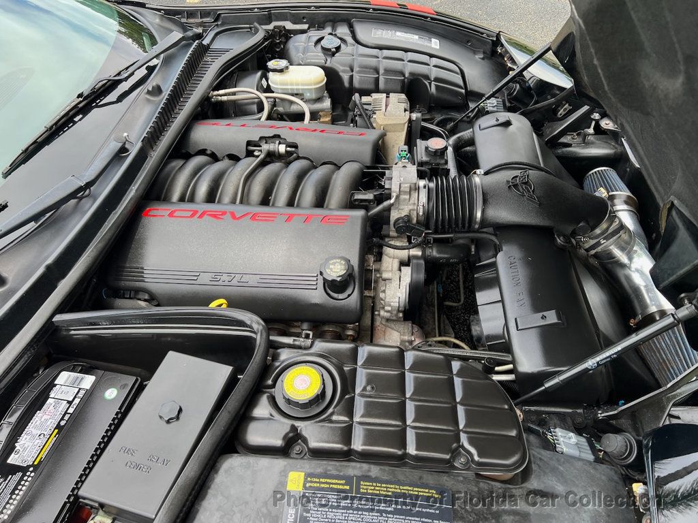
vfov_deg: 53.1
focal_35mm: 26
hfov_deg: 67.3
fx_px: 524
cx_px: 349
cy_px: 262
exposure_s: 1/471
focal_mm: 5.7
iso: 50
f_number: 1.5
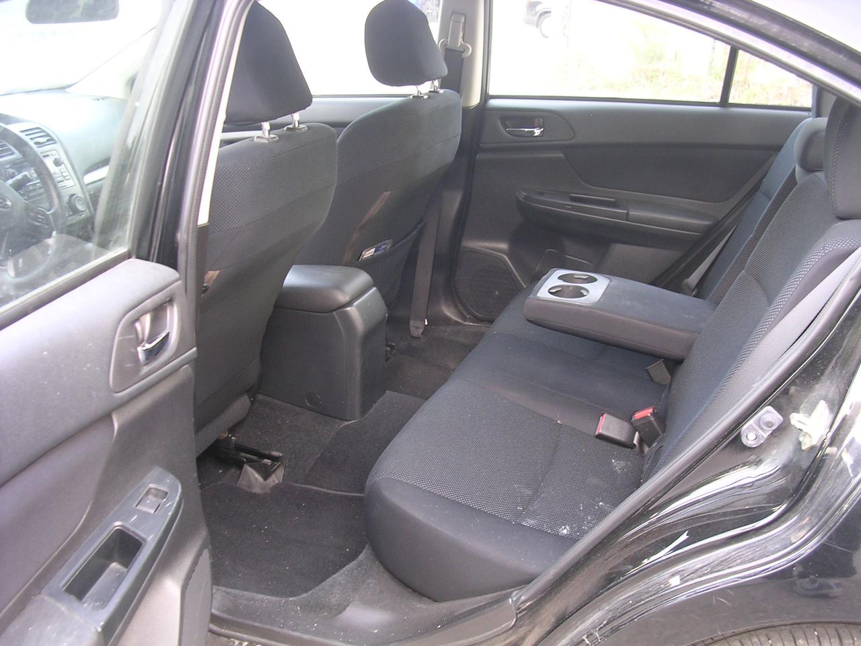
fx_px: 945
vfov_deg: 37.7
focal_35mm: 38
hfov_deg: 49.0
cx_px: 430
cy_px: 323
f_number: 2.8
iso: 100
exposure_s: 1/5.5
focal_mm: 5.8
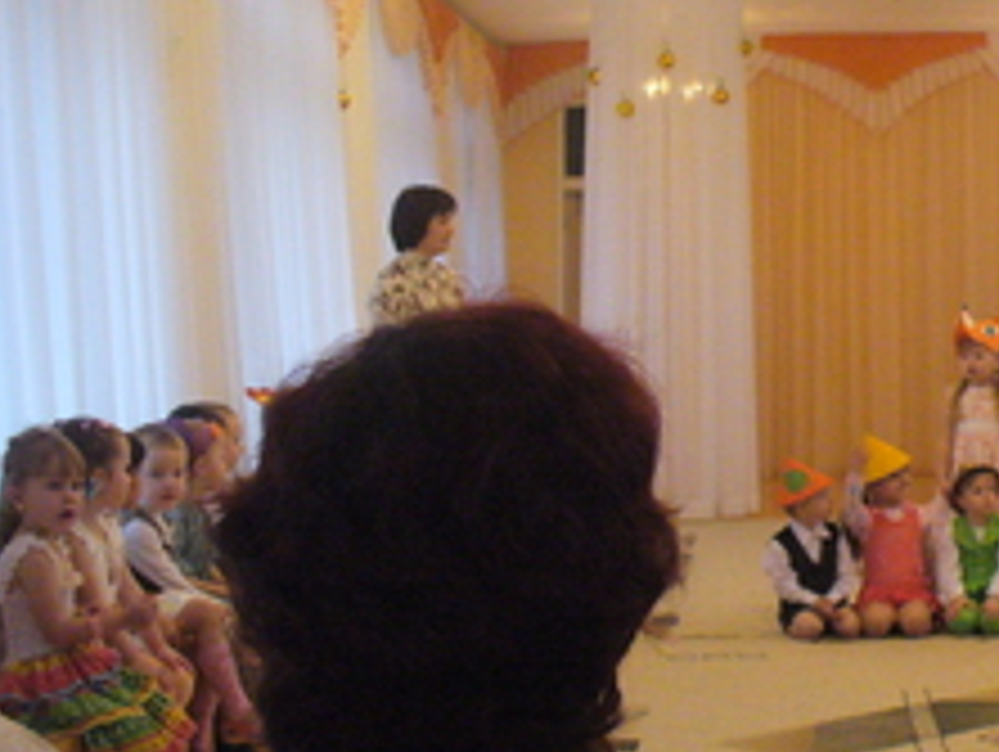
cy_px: 324
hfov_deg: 25.2
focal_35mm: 75
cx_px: 900
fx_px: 2167
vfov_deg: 19.7
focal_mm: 6.1
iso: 400
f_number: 2.8
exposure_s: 1/80
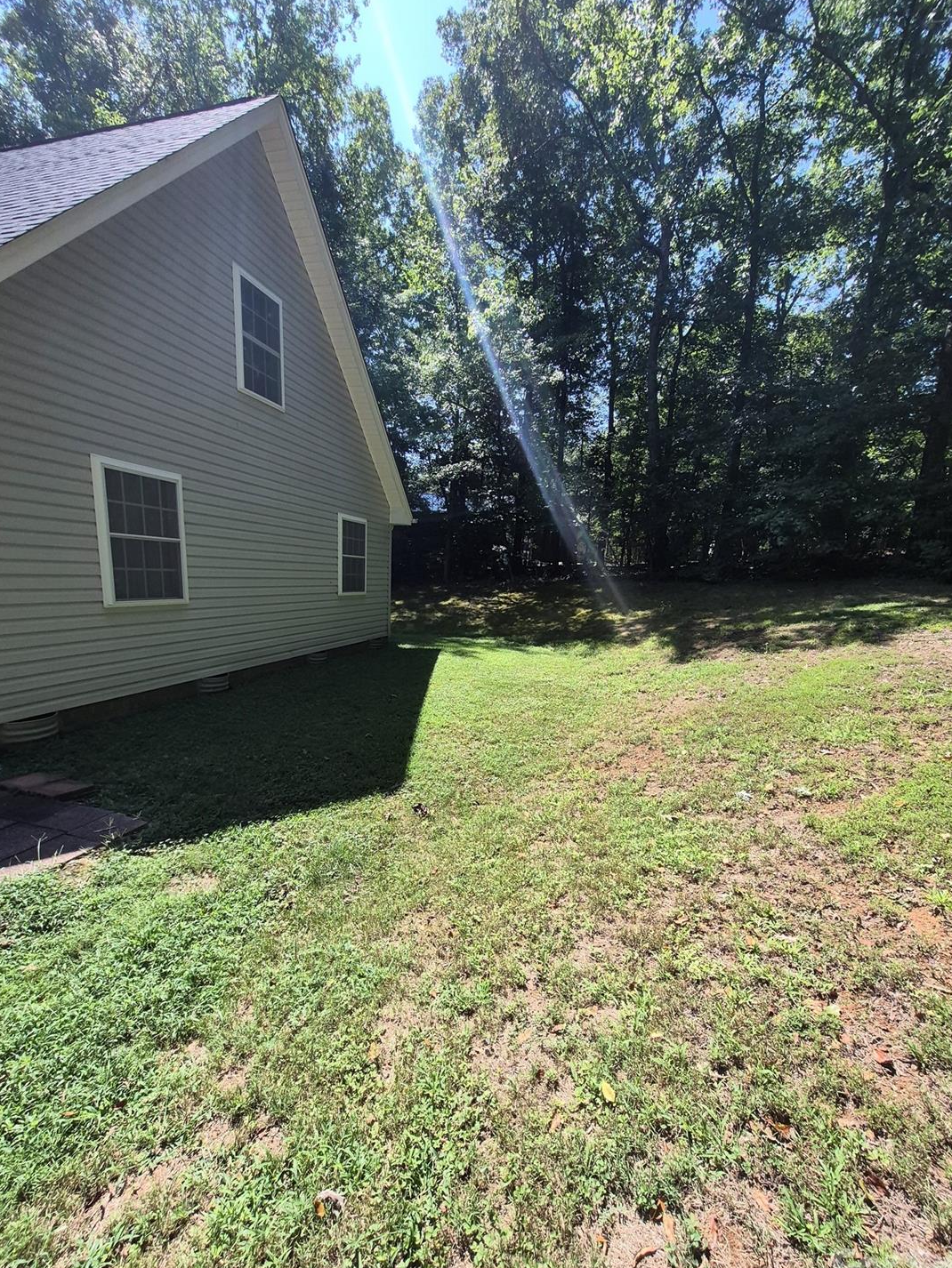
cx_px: 480
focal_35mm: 14
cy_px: 664
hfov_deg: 85.7
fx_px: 513
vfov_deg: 102.0
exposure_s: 1/830
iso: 40
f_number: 2.2
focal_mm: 1.74
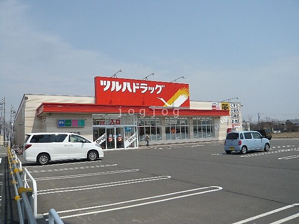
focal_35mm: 28
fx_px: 242
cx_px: 150
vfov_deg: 49.7
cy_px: 112
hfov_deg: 63.4
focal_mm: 4.6
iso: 100
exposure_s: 1/320
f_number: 8
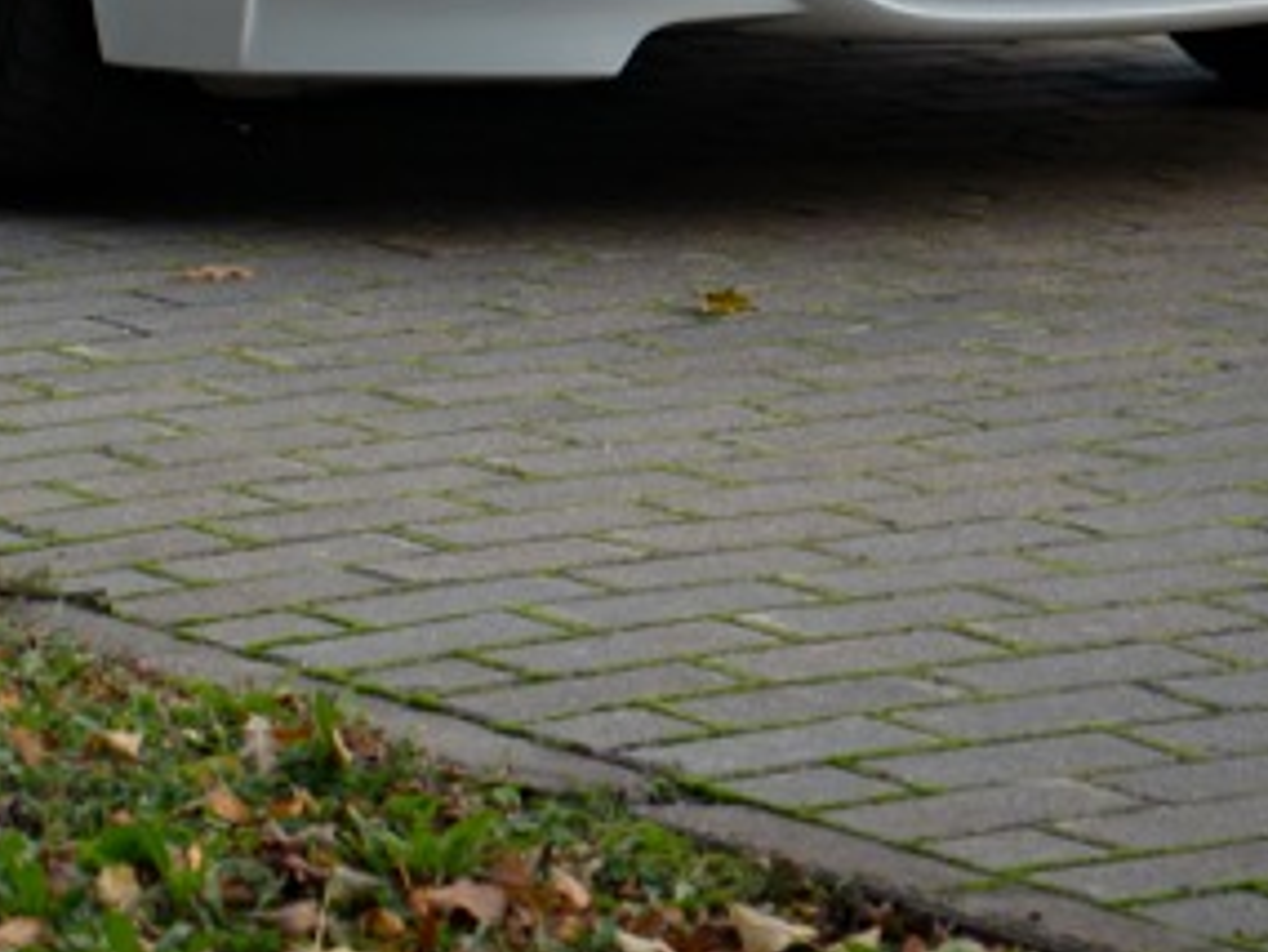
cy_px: -754
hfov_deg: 9.5
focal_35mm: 207
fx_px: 7586
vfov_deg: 7.0
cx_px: -49
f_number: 4.5
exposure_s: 1/125
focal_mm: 48
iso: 160
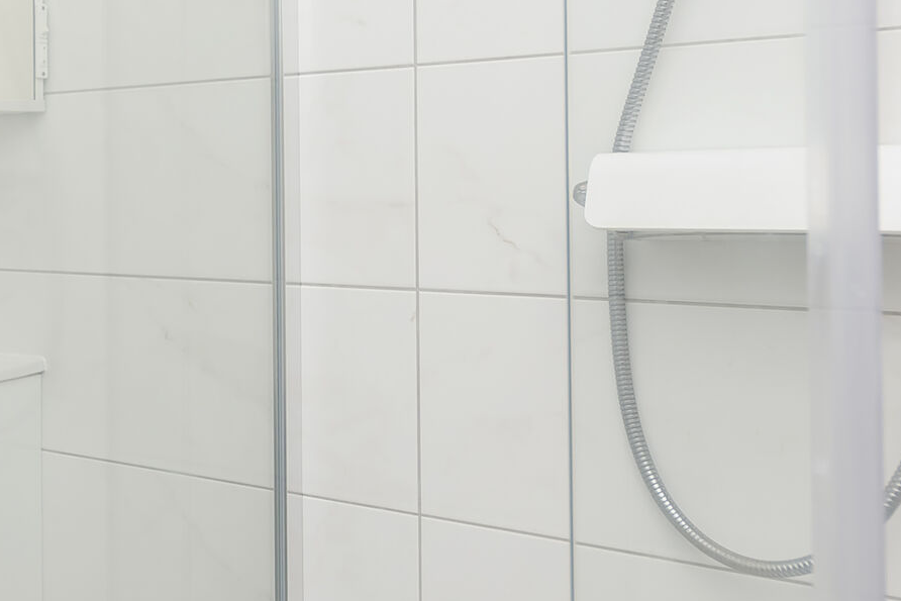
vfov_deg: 28.2
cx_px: -110
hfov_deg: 35.3
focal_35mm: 47
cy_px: 136
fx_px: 1176
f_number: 8
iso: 160
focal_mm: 10
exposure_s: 1/100
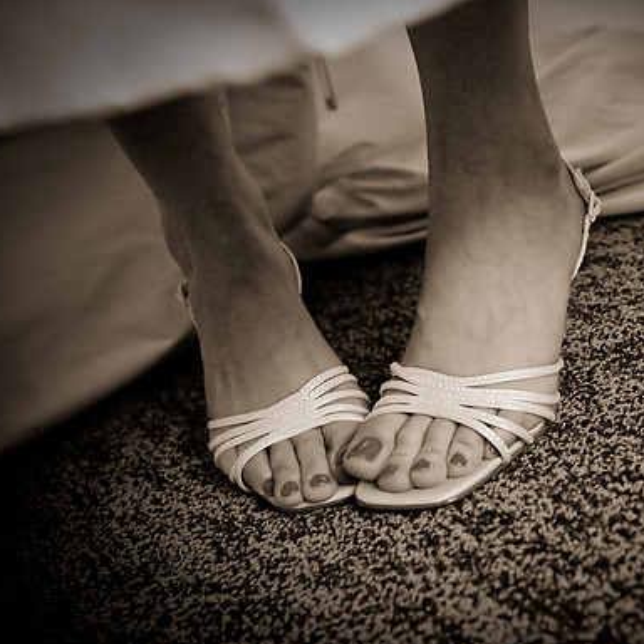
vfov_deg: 31.6
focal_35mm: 54
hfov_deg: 31.1
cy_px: 324
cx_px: 476
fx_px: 1137
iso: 1400
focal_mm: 28
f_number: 3.5
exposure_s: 1/60
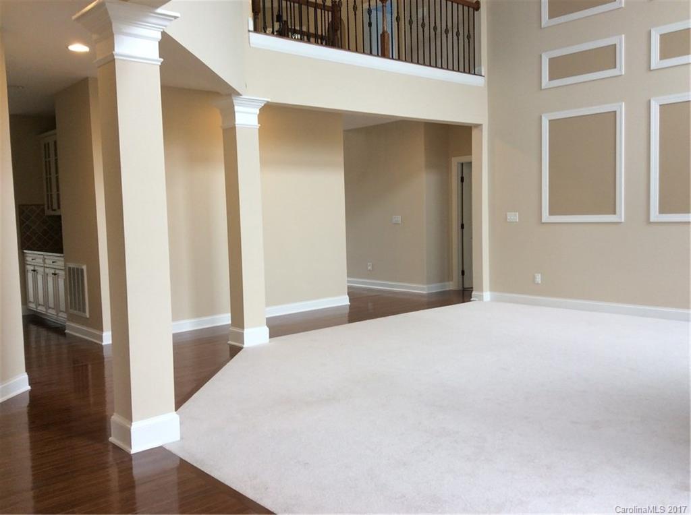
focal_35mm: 32
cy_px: 258
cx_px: 346
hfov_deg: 56.9
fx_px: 638
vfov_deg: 44.0
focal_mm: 3.3
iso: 40
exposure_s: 1/40
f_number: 2.4
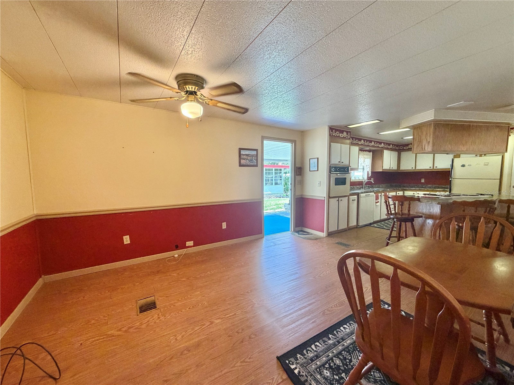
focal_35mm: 14
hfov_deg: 102.1
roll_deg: +0.6
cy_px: 192
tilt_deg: -4.4
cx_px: 257
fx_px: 208
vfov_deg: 85.7
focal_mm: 2.22
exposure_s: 1/60
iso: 250
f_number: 2.2
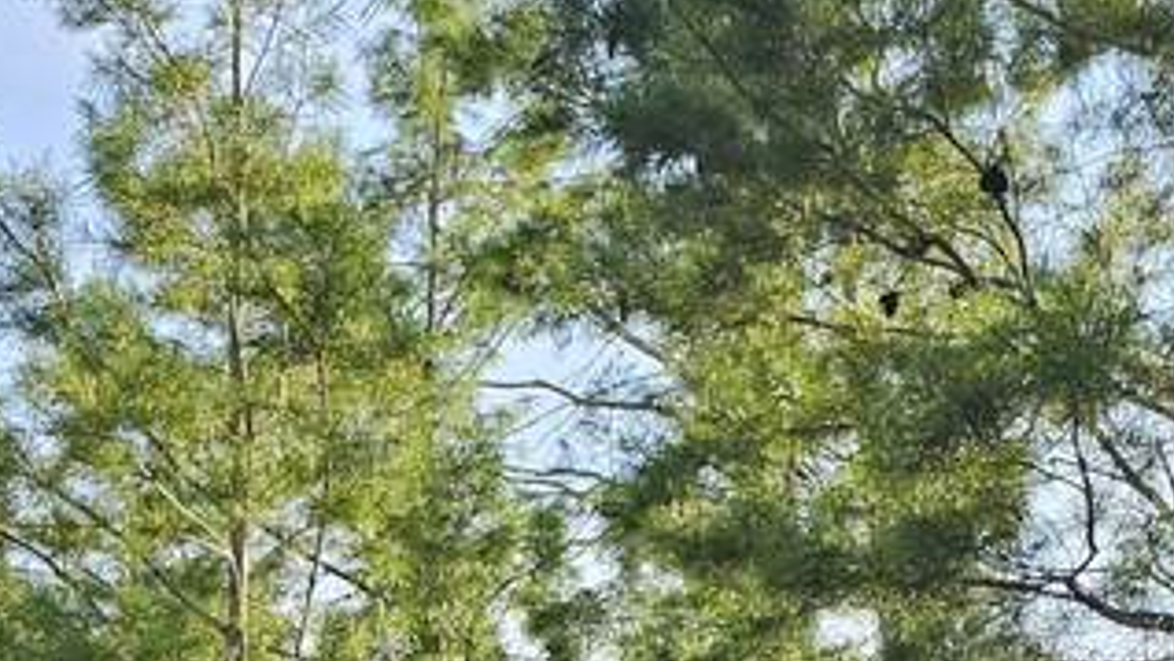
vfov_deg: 10.4
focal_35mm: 101
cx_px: -26
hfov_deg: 20.4
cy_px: 1562
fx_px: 3145
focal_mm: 6.3
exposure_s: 1/186
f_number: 1.7
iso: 10
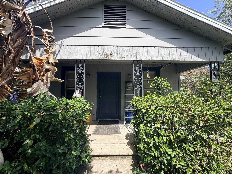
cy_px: 87
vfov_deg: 85.7
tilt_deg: +4.6
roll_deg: +0.5
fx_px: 94
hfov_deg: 102.1
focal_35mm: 14
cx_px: 116
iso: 40
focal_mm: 2.22
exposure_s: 1/734
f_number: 2.2
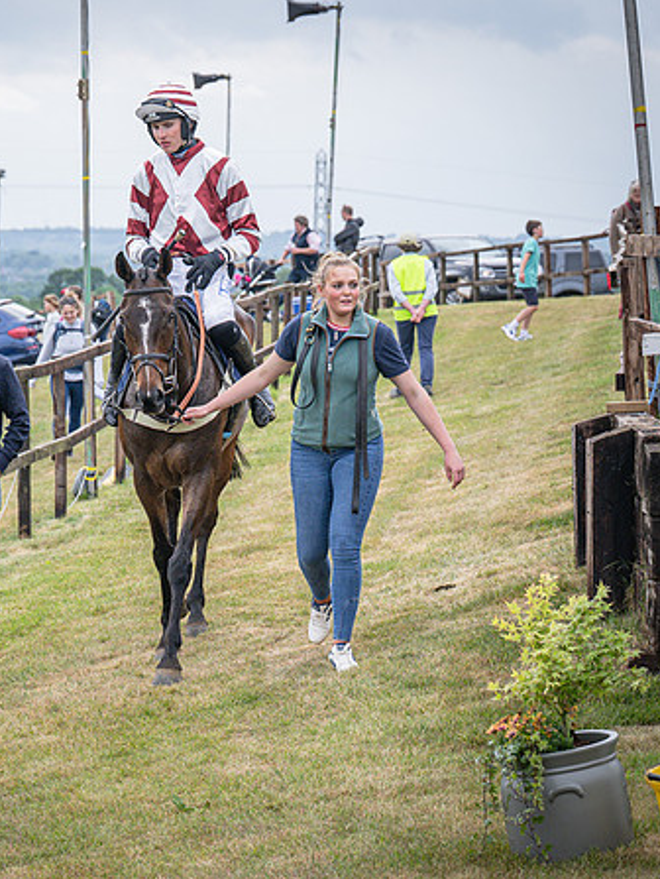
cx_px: 152
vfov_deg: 11.8
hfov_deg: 8.9
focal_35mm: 167
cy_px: 440
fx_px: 4239
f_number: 5
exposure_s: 1/1000
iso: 400
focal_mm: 77
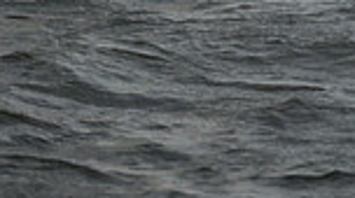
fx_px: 2632
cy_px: -426
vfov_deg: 4.2
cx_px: -55
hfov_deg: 7.7
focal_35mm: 280
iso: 250
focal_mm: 70
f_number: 5.6
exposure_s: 1/1000
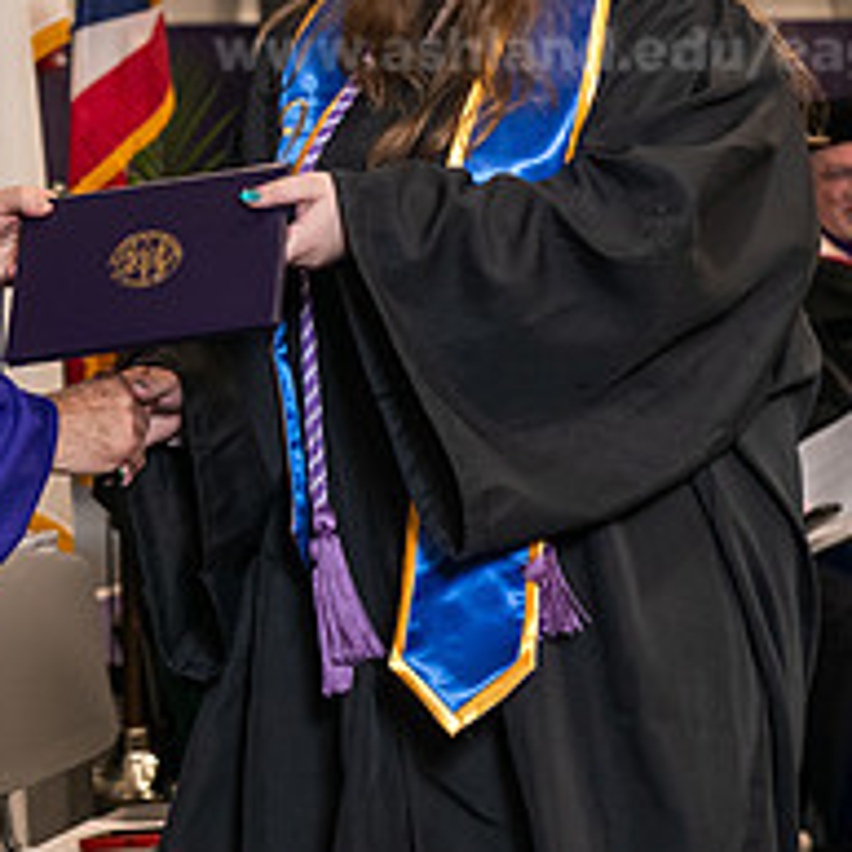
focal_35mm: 169
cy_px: 143
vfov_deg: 10.3
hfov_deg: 10.3
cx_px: 13
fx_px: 4706
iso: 1600
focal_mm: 66
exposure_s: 1/125
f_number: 5
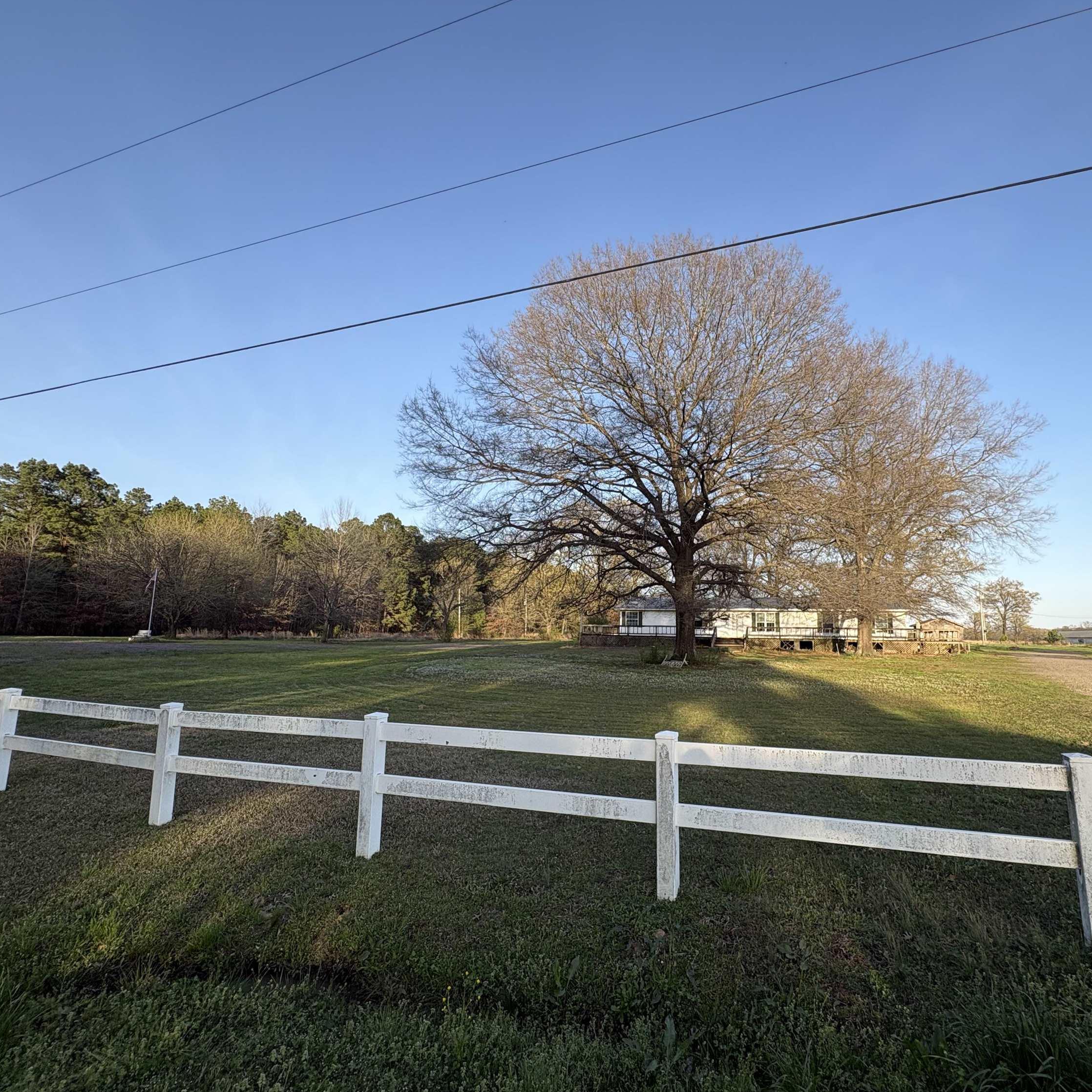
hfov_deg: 83.4
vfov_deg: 84.0
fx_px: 607
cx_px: 629
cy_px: 537
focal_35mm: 17
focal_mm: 2.22
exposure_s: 1/657
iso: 40
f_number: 2.2
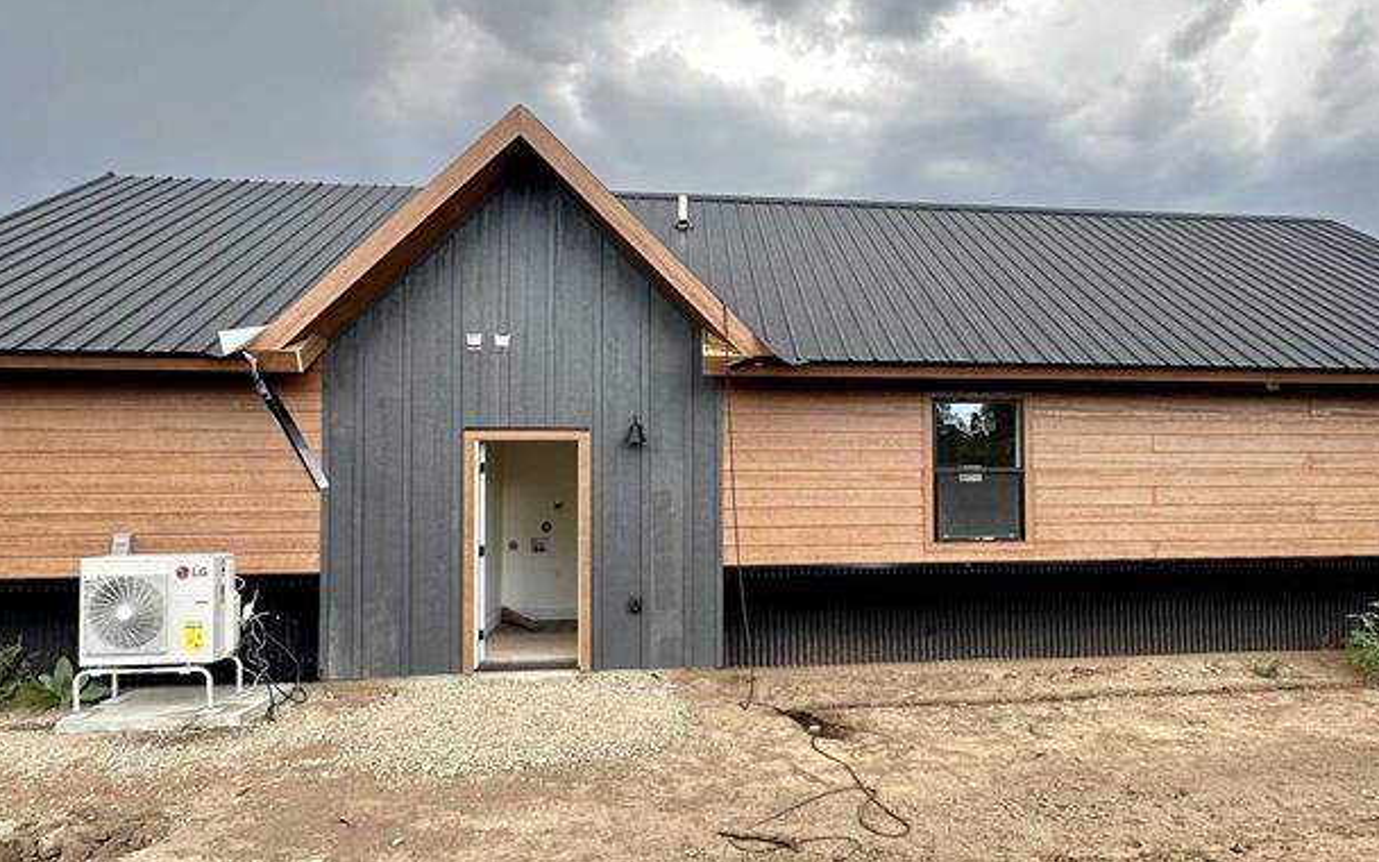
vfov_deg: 49.3
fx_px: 940
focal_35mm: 25
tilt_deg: +2.4
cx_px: 810
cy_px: 447
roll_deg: +0.2
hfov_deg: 72.0
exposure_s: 1/152
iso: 40
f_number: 2.2
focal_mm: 2.22
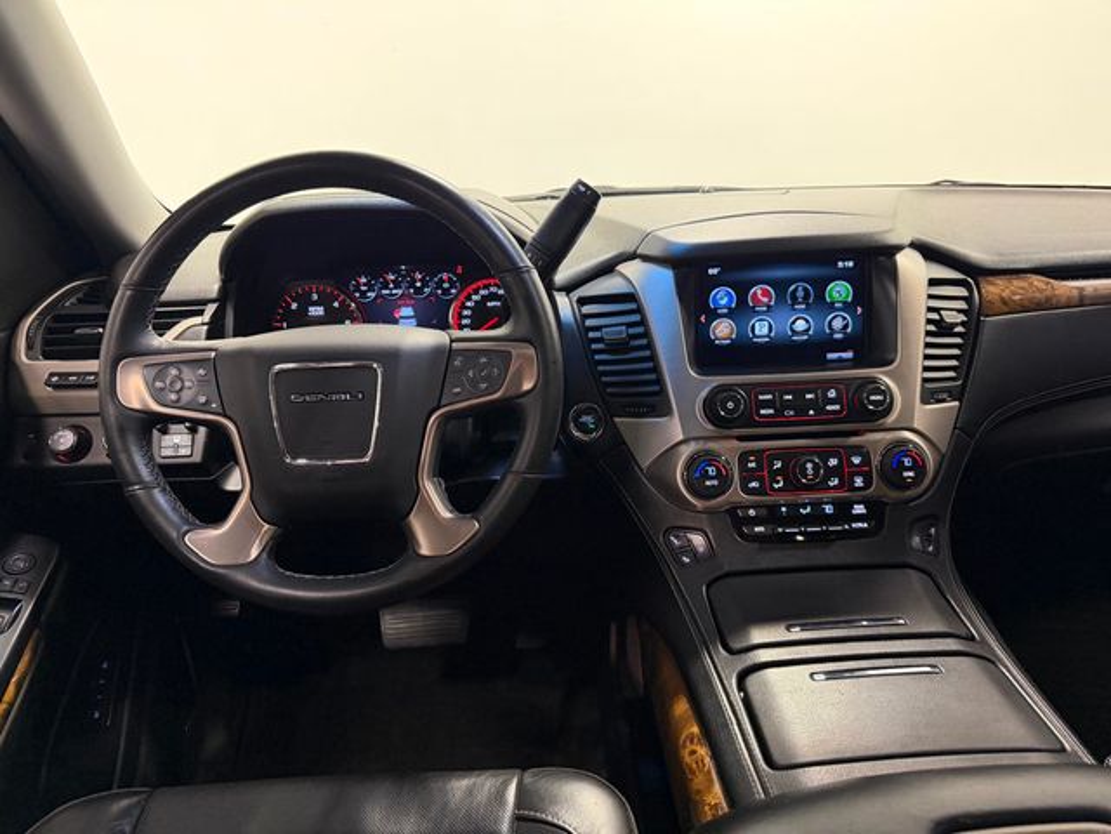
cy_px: 417
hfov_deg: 71.6
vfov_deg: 56.8
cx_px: 556
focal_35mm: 24
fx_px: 770
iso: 400
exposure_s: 1/120
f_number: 1.78
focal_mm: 6.76
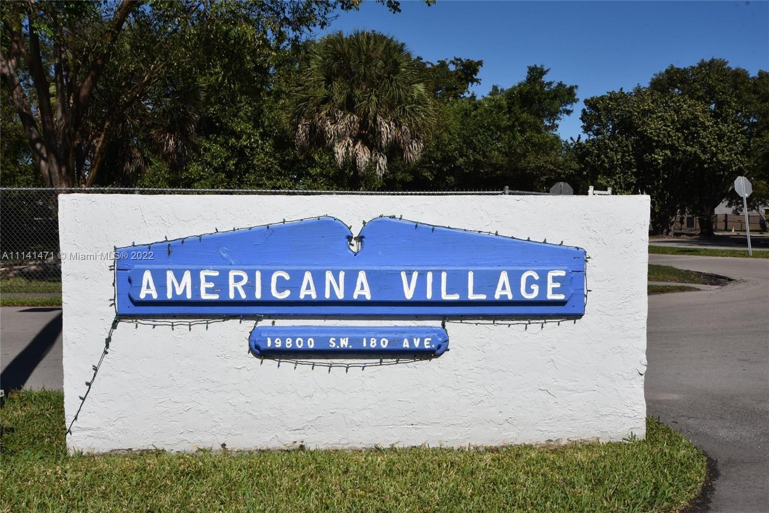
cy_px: 256
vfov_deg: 36.9
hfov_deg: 53.1
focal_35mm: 36
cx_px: 384
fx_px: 769
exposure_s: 1/250
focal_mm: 24
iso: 200
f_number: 18
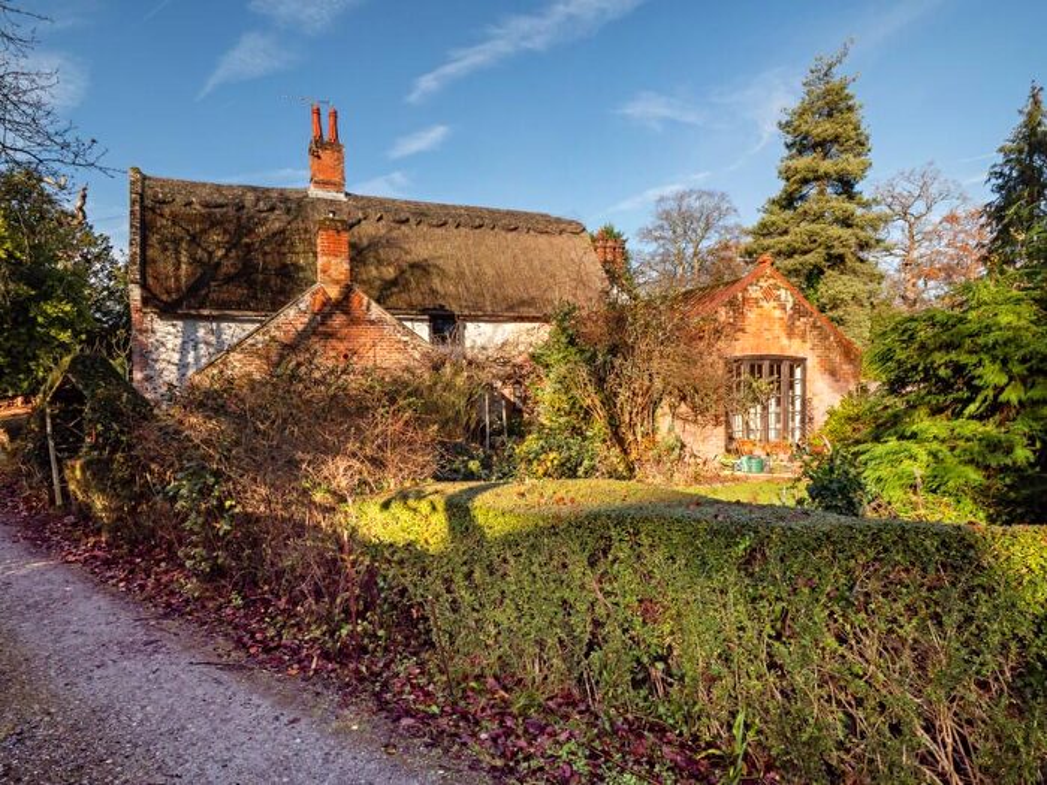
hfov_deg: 81.7
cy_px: 392
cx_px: 524
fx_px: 605
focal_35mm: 20
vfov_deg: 66.0
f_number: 8
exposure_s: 1/250
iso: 200
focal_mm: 10
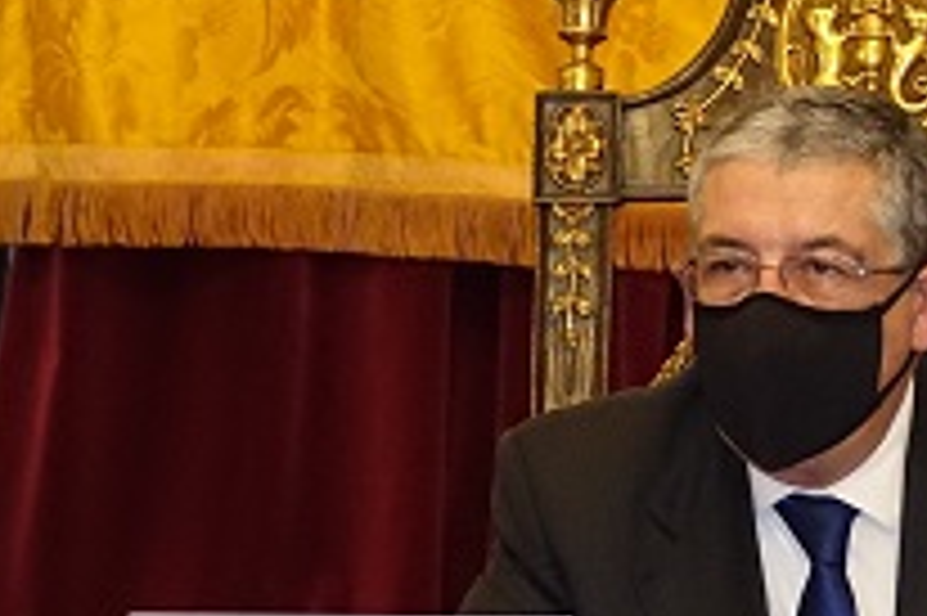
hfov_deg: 5.1
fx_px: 10394
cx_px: 954
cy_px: 49
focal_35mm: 404
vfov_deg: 3.4
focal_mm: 40.73
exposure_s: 1/60
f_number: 4
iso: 1600
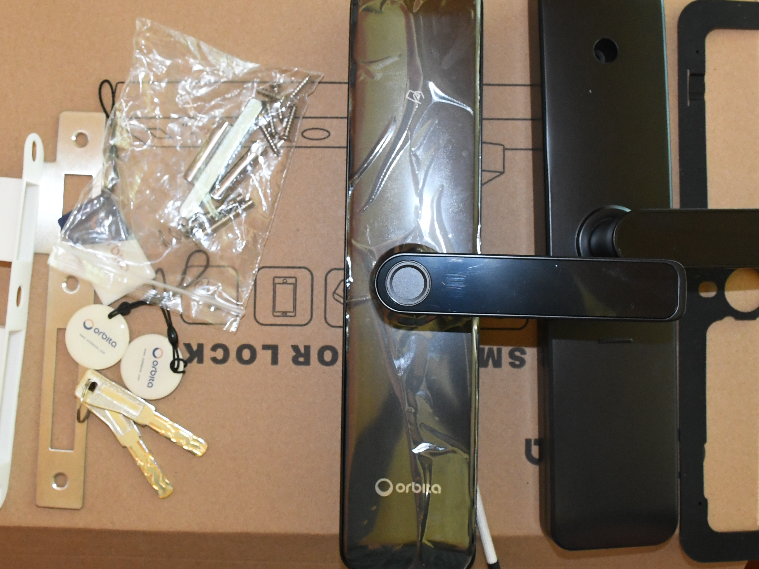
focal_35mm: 46
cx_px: 396
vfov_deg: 31.5
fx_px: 1009
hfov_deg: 41.2
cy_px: 249
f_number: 9
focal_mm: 18
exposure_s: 1/60
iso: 2500
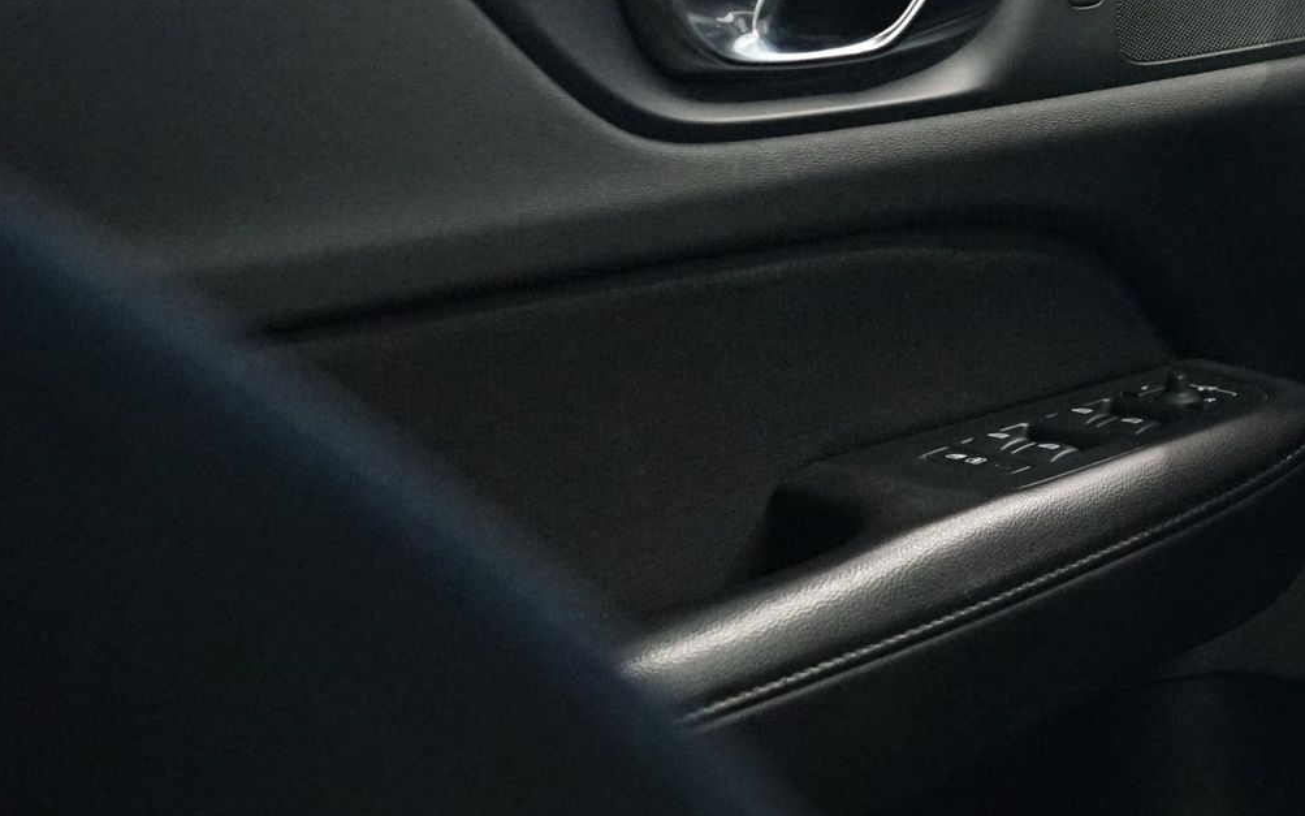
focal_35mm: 94
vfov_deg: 13.9
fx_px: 3343
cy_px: 415
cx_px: 1393
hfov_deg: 21.1
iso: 6400
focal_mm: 37
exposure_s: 1/100
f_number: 4
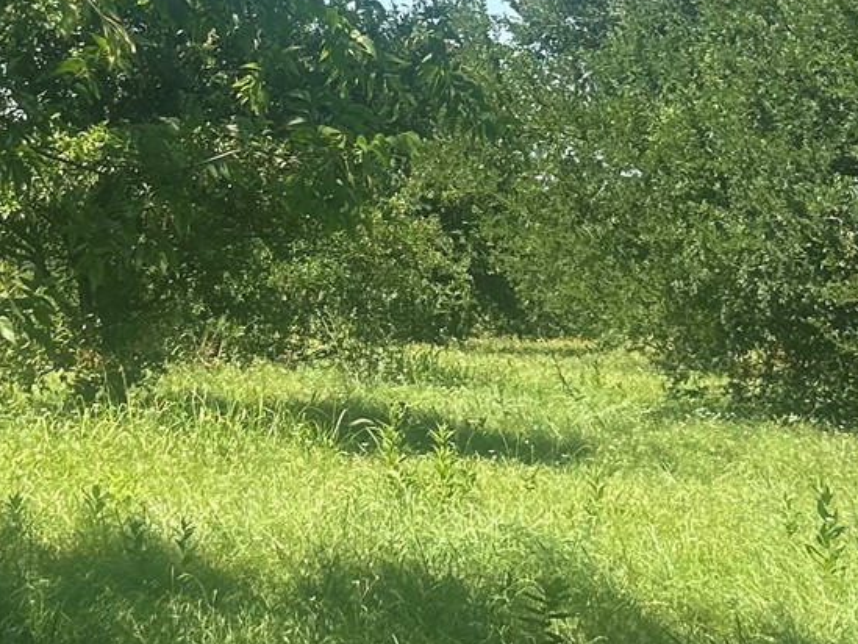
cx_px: 299
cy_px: 175
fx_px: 2405
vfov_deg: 15.2
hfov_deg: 20.2
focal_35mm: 97
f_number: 1.5
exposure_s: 1/1808
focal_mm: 5.7
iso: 50
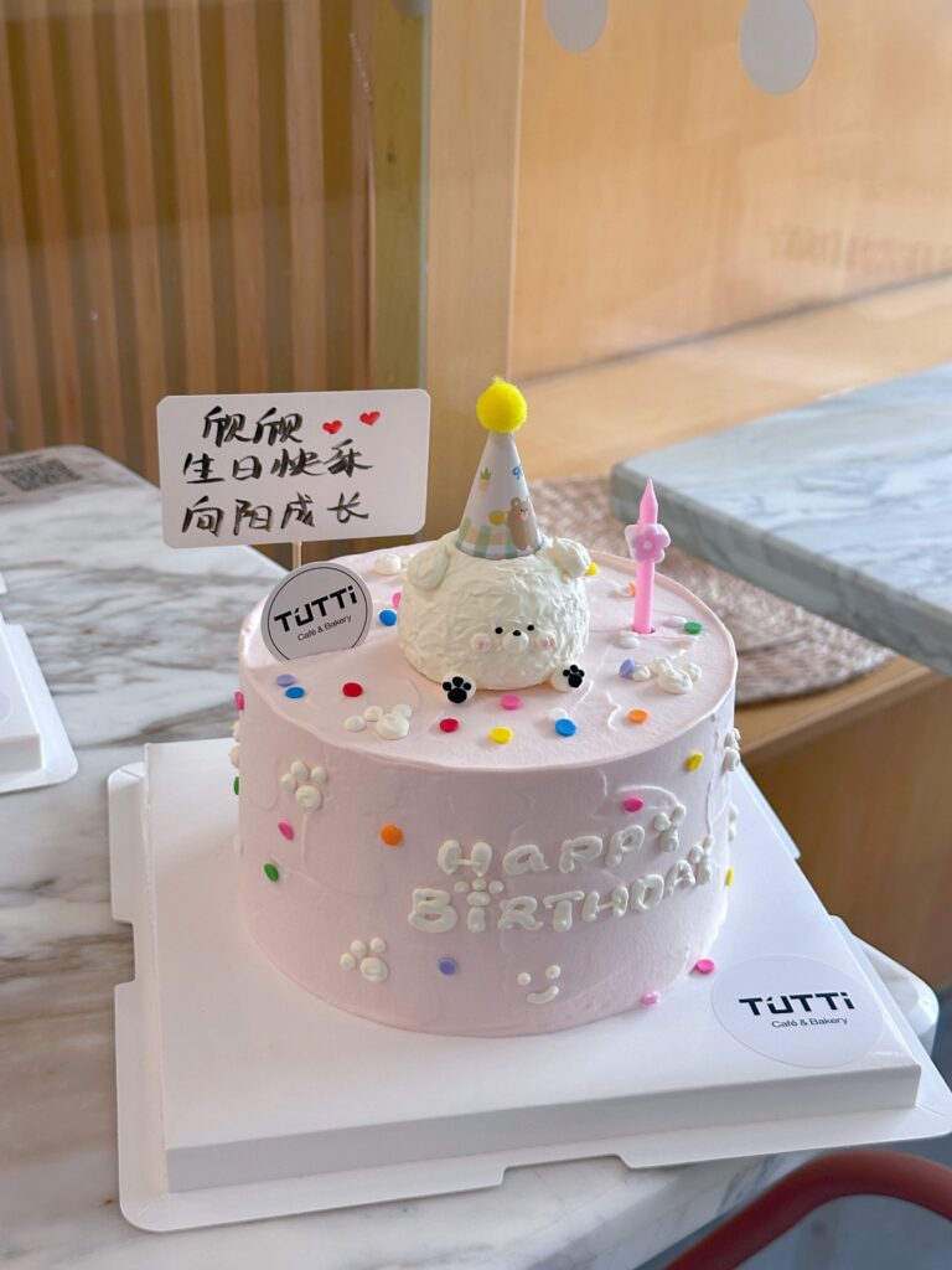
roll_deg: -3.6
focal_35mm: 48
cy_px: 635
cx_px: 476
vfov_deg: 39.7
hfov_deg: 30.3
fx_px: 1760
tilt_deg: -26.1
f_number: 1.78
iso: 100
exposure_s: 1/50
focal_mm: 6.86
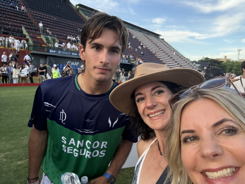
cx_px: 122
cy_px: 92
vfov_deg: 58.9
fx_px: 163
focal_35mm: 23
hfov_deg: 73.9
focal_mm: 2.69
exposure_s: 1/222
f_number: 1.9
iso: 64
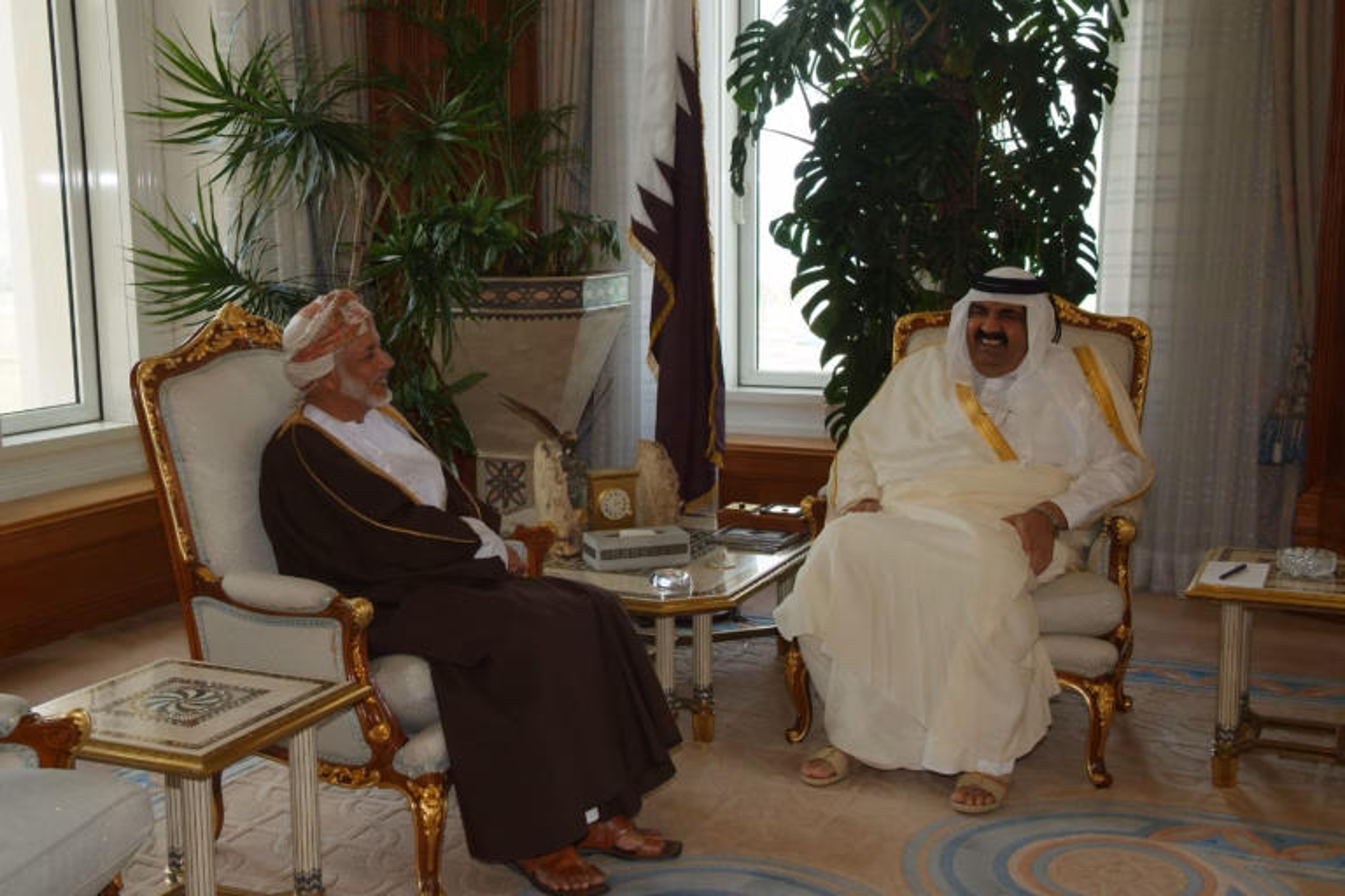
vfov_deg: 31.9
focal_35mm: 42
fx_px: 1569
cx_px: 672
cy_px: 448
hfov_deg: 46.4
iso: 400
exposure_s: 1/90
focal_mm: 28
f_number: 5.6
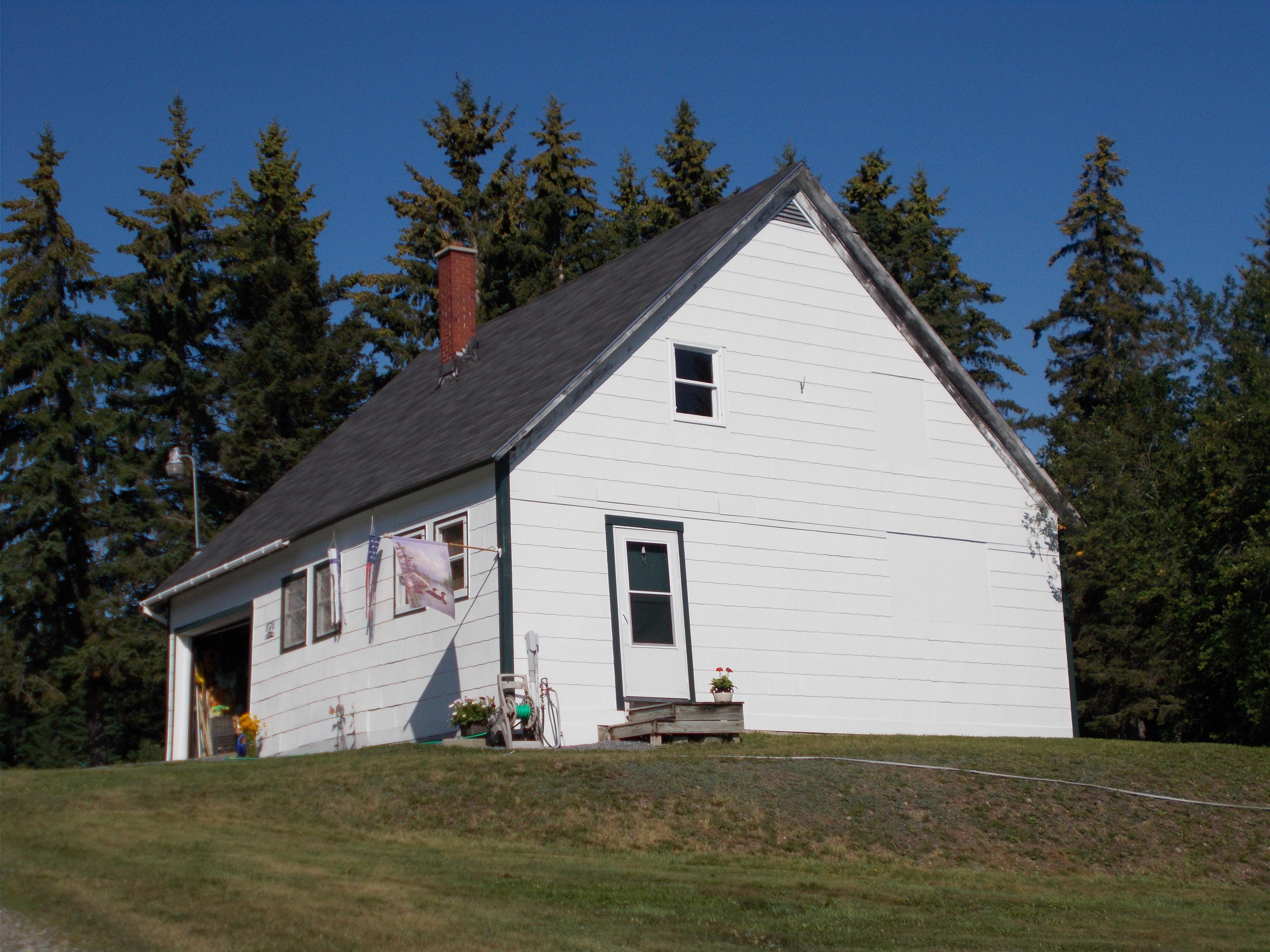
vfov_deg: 25.2
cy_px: 476
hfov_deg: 33.2
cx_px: 635
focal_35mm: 58
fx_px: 2128
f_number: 12.3
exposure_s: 1/200
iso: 80
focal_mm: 10.3
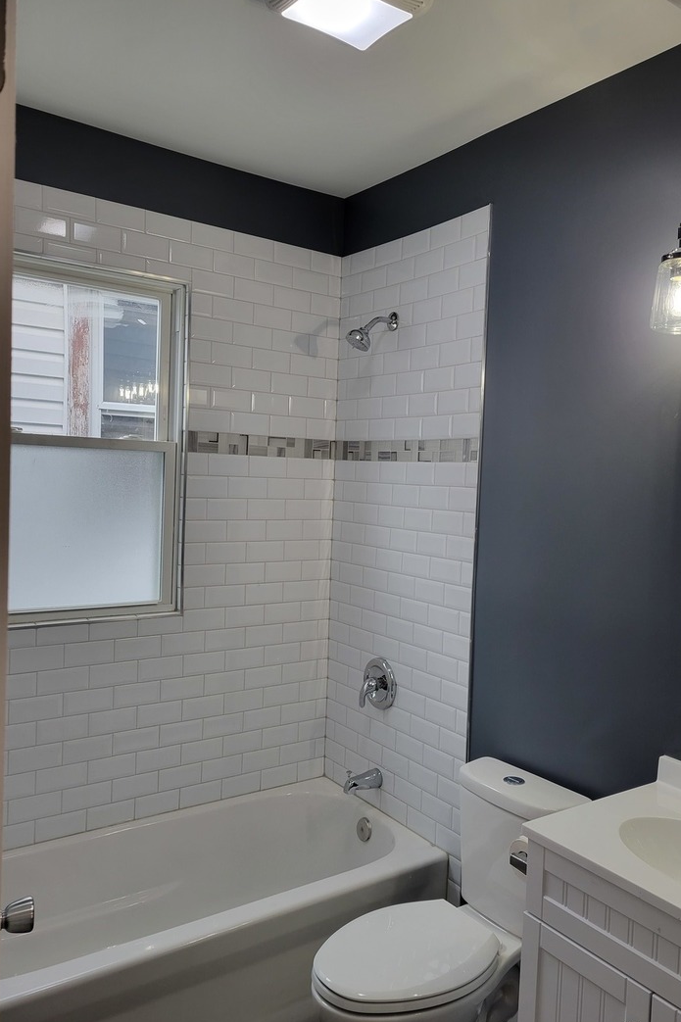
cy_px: 521
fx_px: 795
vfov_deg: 65.5
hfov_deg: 46.3
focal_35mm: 28
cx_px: 381
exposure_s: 1/120
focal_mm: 5.4
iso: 80
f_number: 1.8
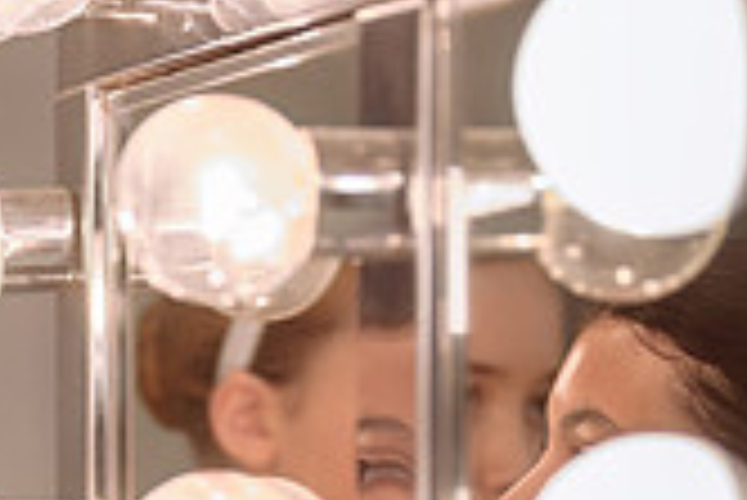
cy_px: 854
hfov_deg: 4.7
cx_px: -94
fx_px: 9055
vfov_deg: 3.1
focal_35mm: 436
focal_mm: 125
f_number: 2.8
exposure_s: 1/400
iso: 1000
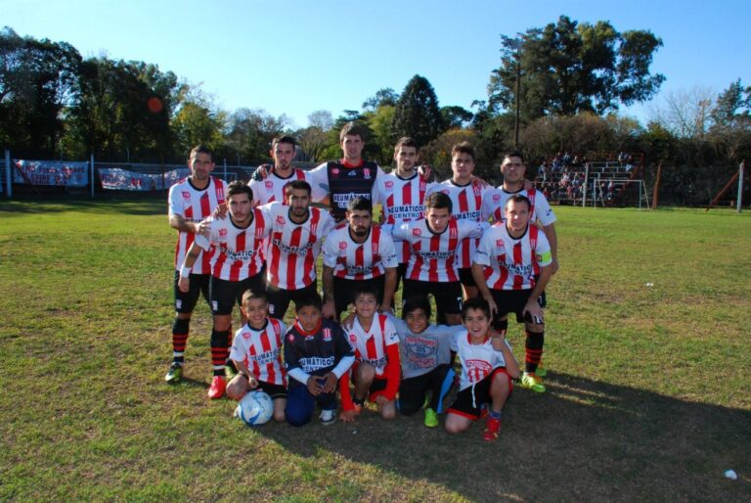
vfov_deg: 41.8
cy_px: 252
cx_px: 376
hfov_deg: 59.4
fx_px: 658
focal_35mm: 32
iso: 500
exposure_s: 1/200
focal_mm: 21
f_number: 11
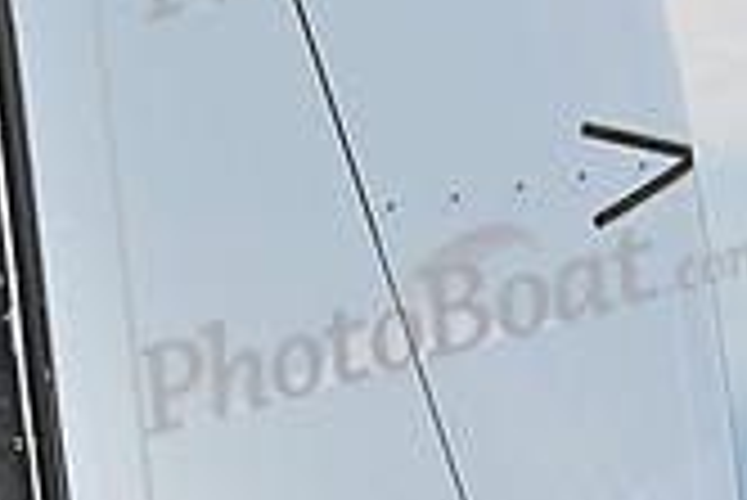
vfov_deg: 5.2
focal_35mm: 262
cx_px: -90
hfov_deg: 7.8
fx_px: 5441
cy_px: 615
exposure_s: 1/1600
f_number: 6.3
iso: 320
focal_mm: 75
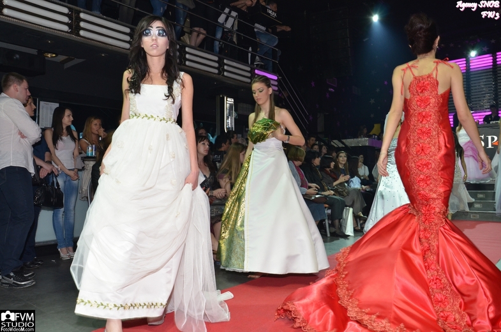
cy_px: 166
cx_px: 250
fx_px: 375
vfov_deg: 47.7
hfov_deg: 67.5
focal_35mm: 27
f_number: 7.1
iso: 800
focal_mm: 18
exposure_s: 1/60
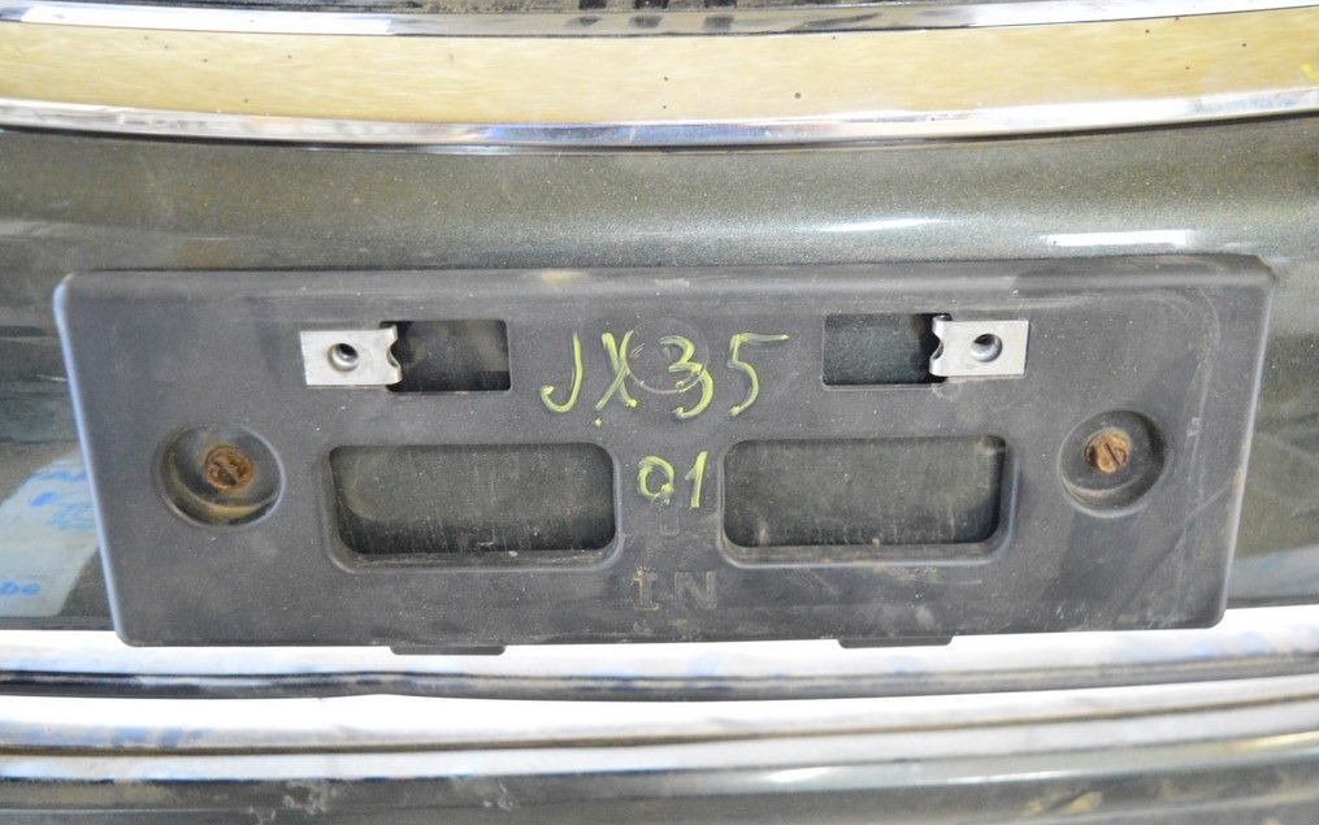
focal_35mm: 39
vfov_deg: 33.2
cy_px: 418
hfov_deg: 50.9
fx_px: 1385
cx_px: 655
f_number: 4
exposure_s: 1/30
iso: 6400
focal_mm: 25
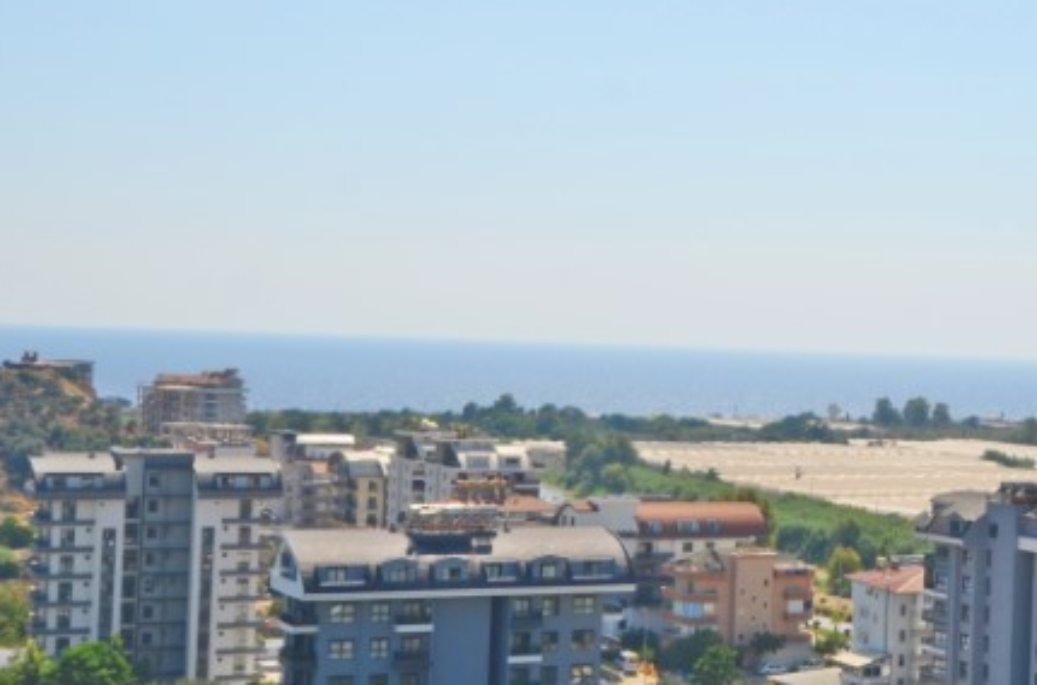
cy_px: 248
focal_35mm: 81
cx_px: 931
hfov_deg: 24.4
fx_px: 2326
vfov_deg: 16.7
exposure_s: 1/250
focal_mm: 20
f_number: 11
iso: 100
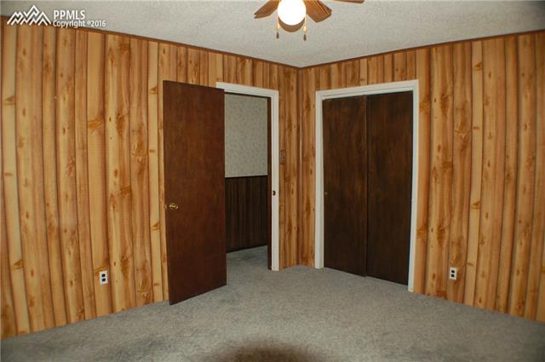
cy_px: 181
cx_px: 272
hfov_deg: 53.2
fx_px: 544
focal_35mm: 36
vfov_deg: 36.8
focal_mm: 24
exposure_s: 1/60
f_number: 4.2
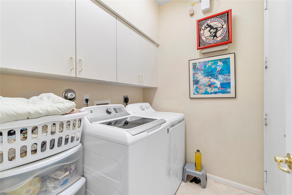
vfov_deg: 77.3
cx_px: 146
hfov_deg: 100.4
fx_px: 122
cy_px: 98
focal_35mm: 15
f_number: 11
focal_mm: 10
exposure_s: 1/8
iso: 160
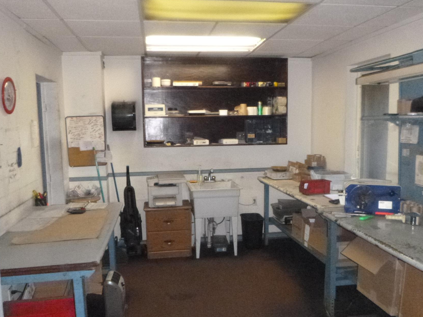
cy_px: 170
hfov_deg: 58.4
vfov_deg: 45.4
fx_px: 379
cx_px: 212
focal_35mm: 31
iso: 1000
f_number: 3.9
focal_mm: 4.5
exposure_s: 1/60
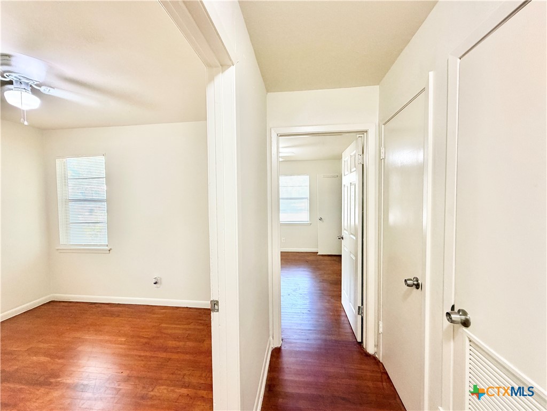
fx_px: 221
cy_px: 206
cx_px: 274
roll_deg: +0.9
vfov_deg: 85.7
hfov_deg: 102.1
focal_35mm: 14
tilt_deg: -0.1
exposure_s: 1/60
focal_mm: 2.22
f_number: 2.2
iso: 250
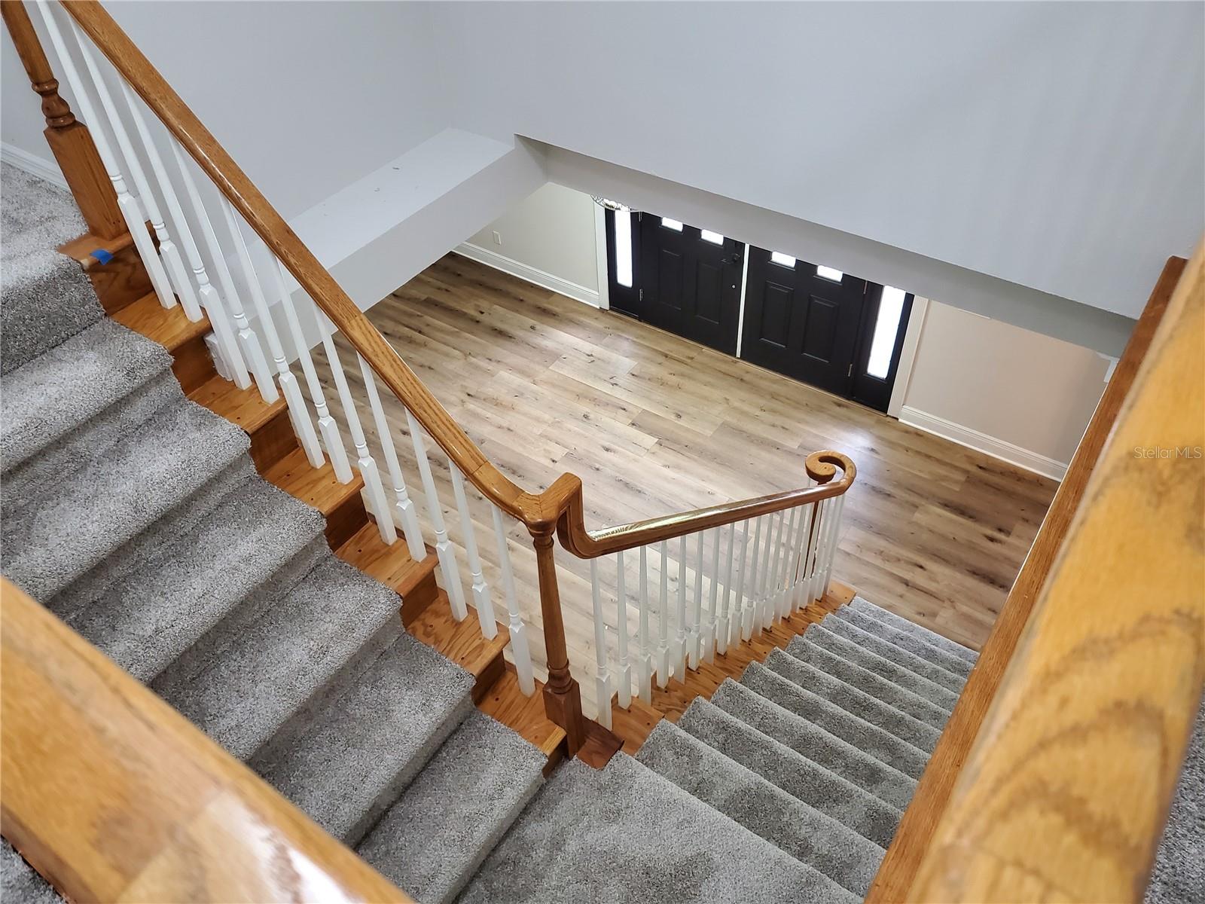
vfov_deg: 53.1
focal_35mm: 26
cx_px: 602
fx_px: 905
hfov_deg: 67.3
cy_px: 452
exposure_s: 1/40
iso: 320
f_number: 1.5
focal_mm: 4.3
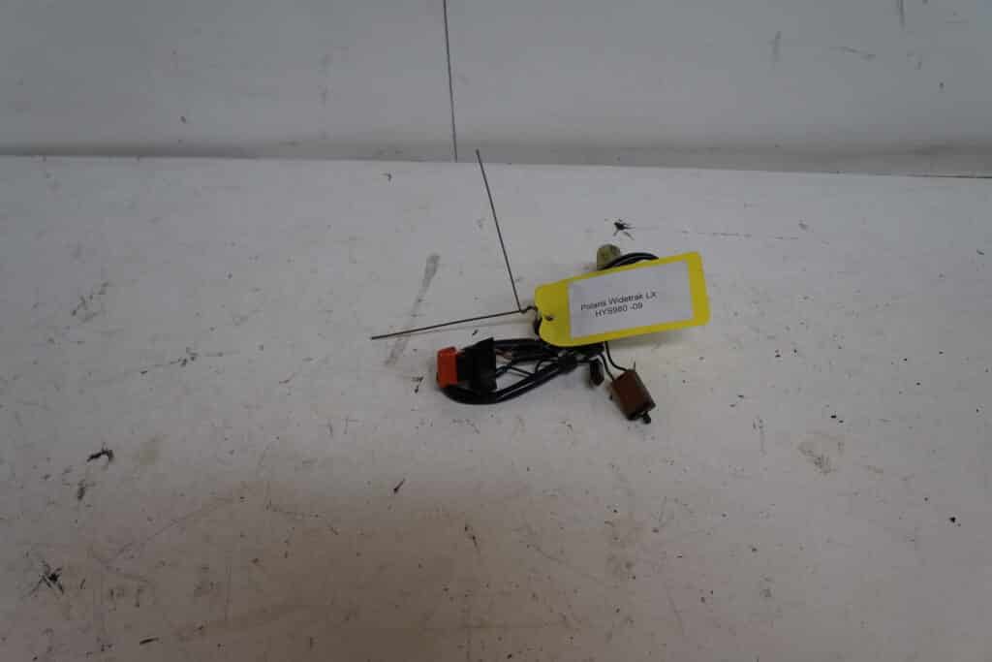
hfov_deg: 59.5
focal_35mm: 32
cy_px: 331
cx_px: 496
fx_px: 868
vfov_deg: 41.7
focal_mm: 21
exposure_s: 1/60
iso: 800
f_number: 5
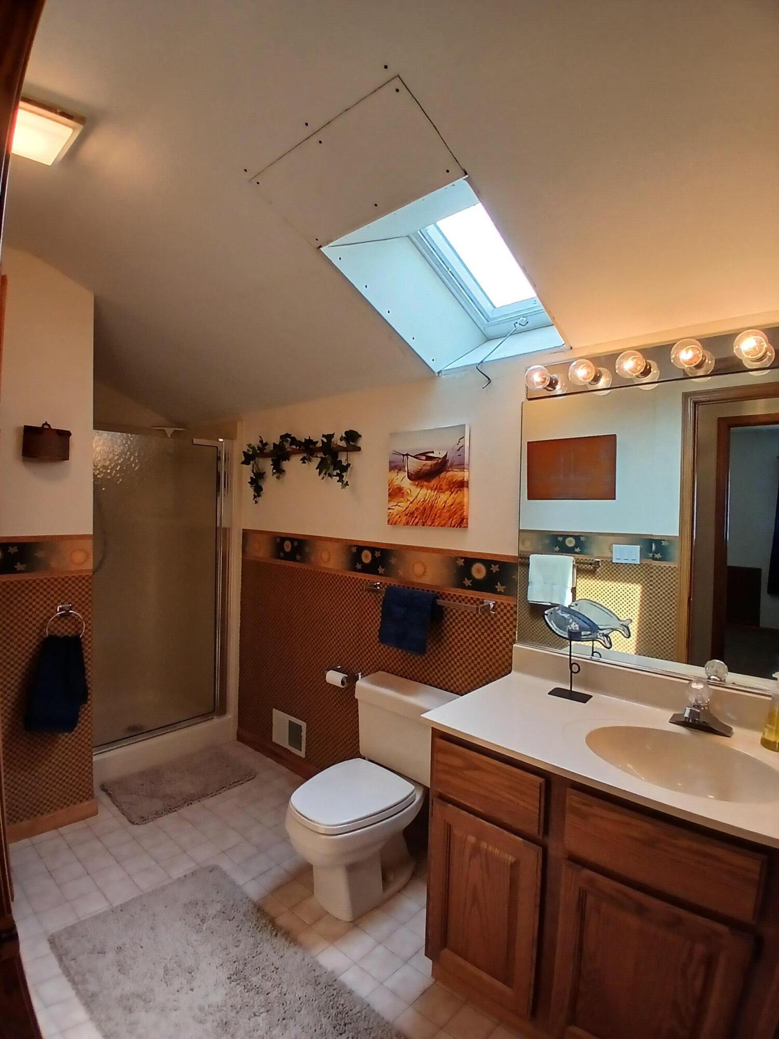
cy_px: 520
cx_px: 390
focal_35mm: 17
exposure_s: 1/60
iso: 80
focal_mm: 1.4
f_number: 2.2
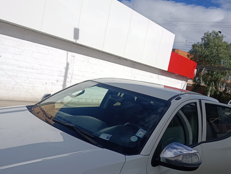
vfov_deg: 44.2
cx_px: 128
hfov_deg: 56.6
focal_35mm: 32
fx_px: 214
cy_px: 95
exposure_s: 1/1387
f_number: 1.65
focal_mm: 6.11
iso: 52
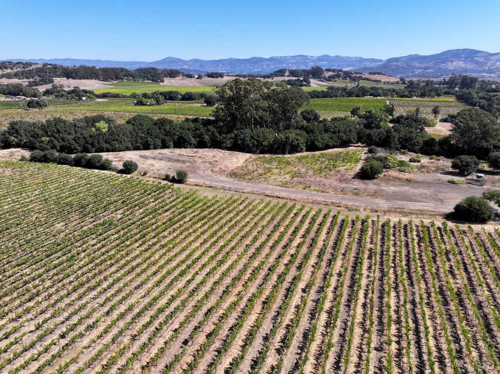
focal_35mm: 24
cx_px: 250
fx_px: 346
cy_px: 187
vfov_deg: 56.8
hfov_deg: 71.6
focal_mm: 12.29
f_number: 2.8
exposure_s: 1/2000
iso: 130
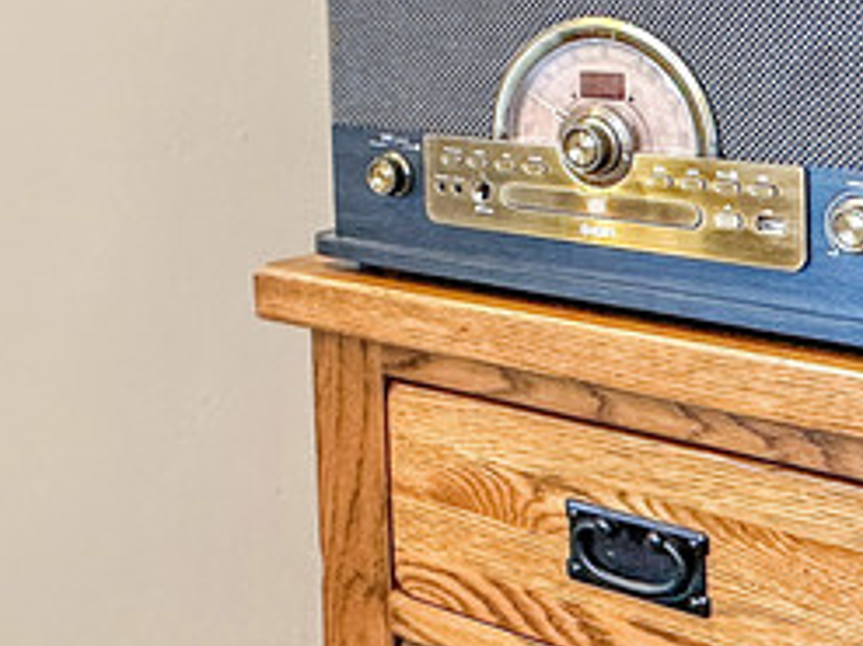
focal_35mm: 58
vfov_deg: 24.9
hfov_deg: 33.1
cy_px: 164
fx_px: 1445
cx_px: 332
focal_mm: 2.22
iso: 500
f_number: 2.2
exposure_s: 1/50
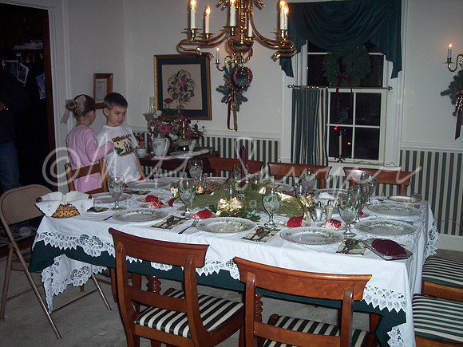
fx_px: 522
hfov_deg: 47.9
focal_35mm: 39
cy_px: 174
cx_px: 232
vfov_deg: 36.8
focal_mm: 8
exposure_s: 1/60
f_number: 2.8
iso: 100
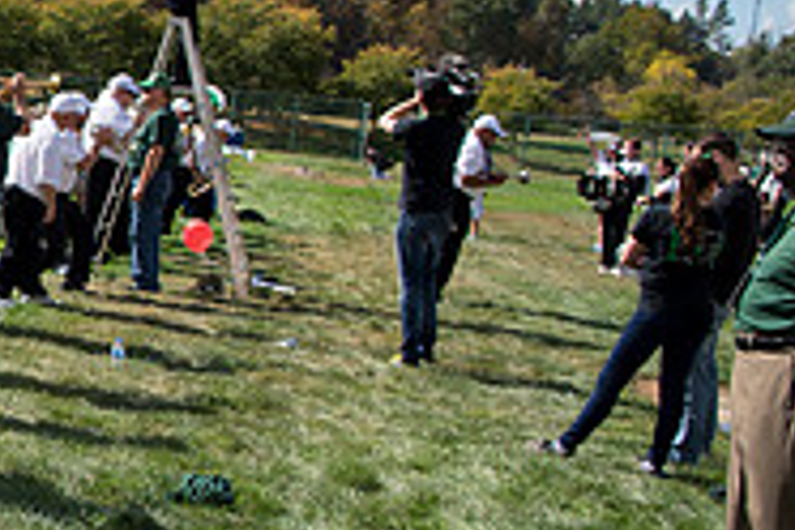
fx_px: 1656
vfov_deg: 18.2
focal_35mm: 75
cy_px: 310
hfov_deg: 22.0
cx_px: -419
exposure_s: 1/1600
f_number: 4.5
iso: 250
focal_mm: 24
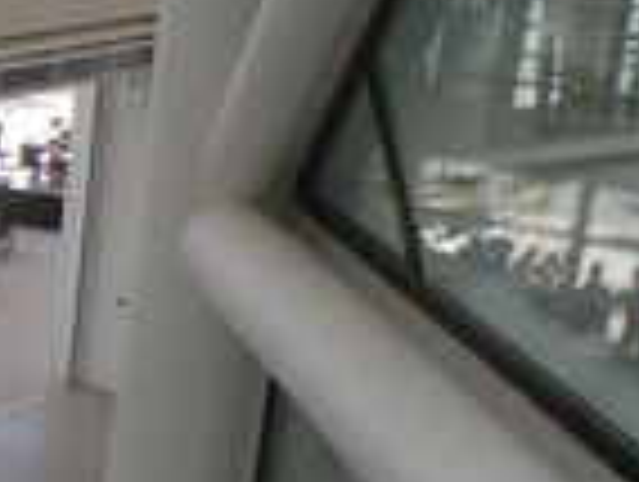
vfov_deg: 15.1
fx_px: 1794
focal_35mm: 97
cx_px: -392
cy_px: 430
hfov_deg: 17.6
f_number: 4.5
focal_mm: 4.7
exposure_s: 1/141
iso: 64
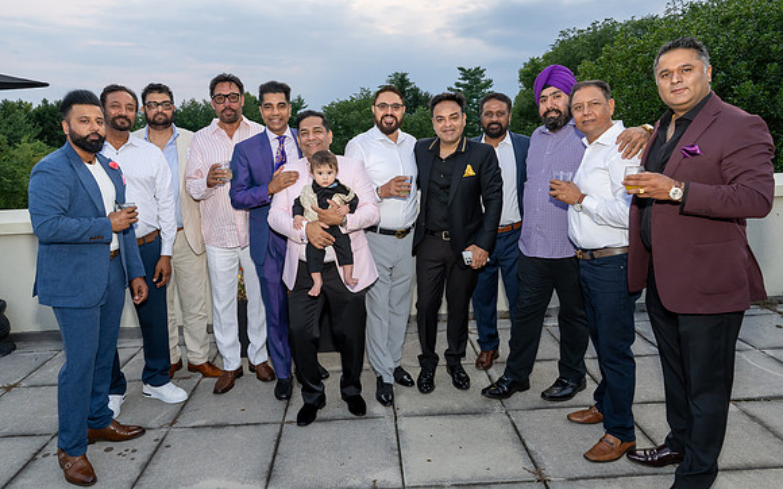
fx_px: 547
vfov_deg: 48.1
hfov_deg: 71.2
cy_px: 216
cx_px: 373
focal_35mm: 26
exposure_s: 1/250
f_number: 9
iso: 800
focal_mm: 24
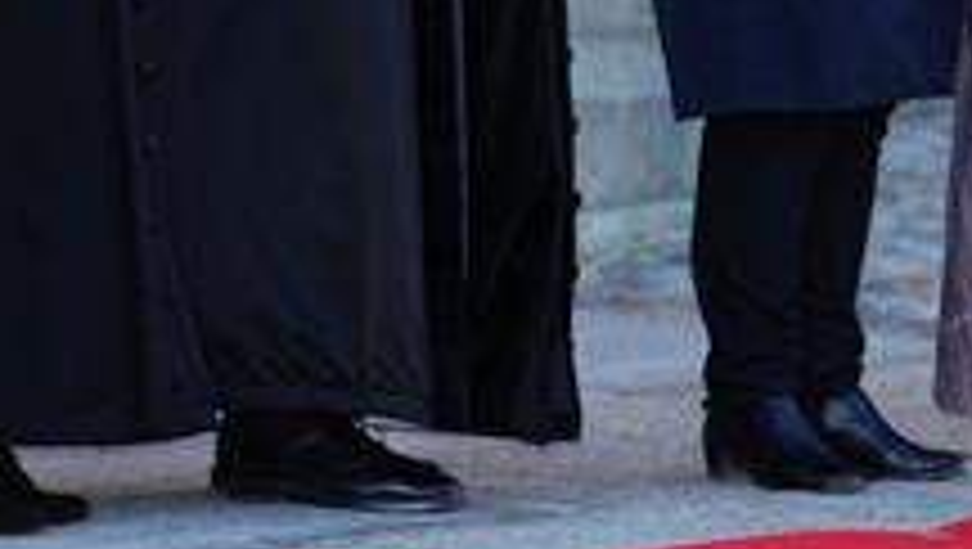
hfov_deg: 5.1
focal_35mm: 419
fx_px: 10810
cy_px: -79
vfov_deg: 2.9
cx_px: 806
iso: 250
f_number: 3.2
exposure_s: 1/400
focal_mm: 133
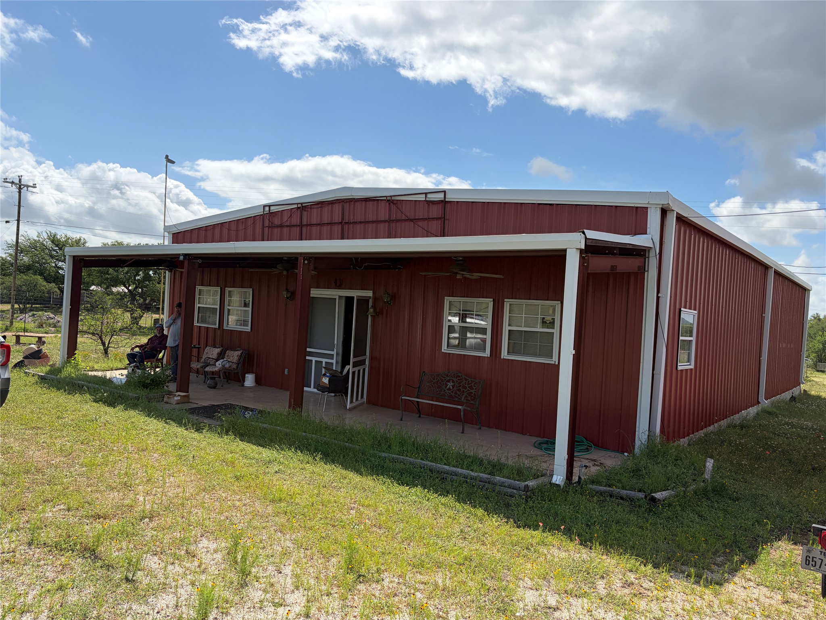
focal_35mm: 26
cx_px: 413
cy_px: 310
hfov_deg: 67.3
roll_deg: -2.1
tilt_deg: -1.1
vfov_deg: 53.1
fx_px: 620
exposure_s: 1/4608
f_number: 1.6
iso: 50
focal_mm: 5.96
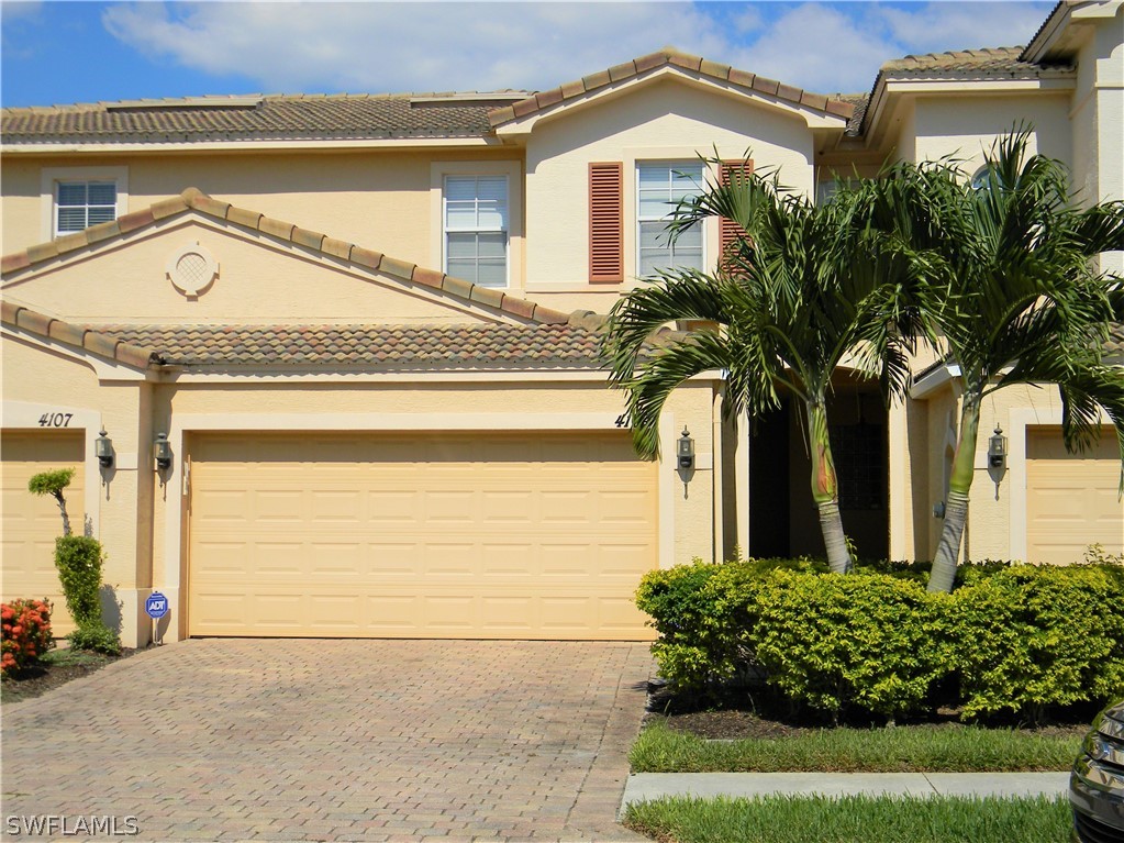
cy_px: 422
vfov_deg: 30.9
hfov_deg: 40.4
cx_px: 562
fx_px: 1526
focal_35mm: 47
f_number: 7.8
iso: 80
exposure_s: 1/391
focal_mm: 8.6
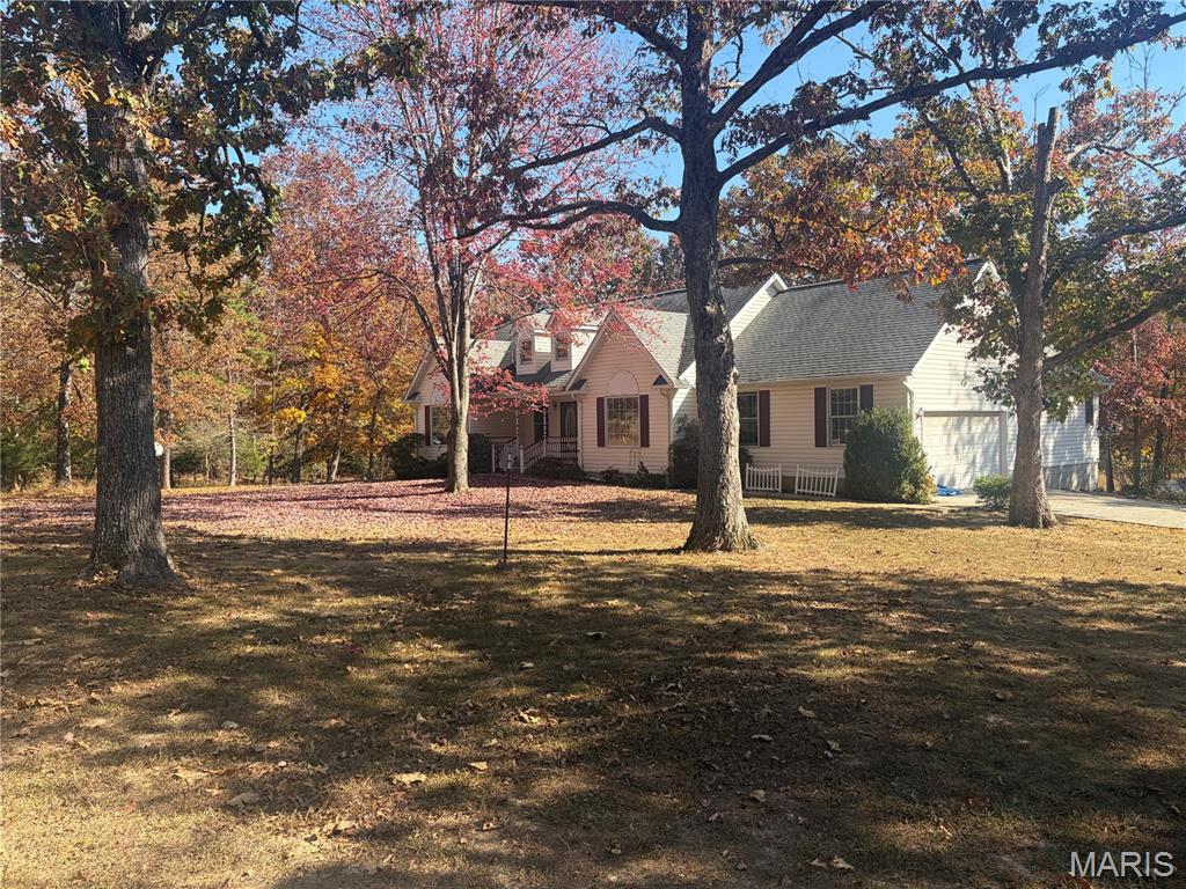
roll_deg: +1.9
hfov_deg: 67.3
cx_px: 593
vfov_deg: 53.1
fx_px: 891
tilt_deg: -0.6
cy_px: 444
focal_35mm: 26
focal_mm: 5.96
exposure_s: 1/1393
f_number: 1.6
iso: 64
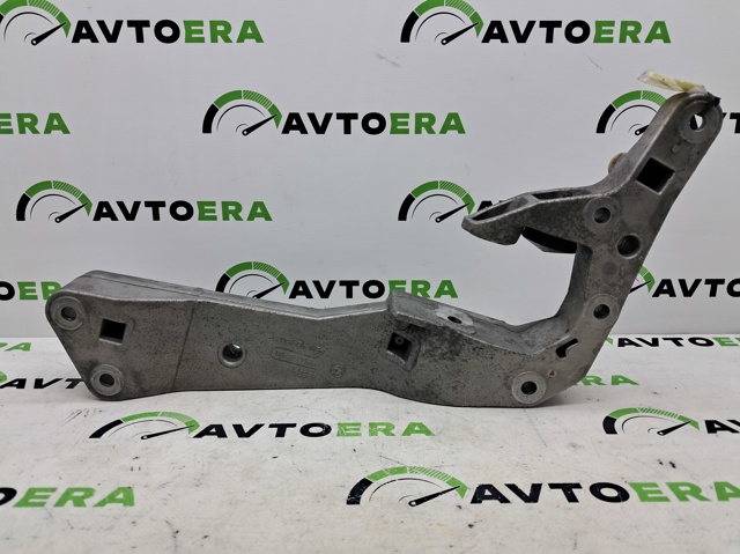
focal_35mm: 27
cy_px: 277
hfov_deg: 65.4
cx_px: 370
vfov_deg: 51.3
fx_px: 577
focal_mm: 4
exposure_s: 1/100
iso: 50
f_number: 1.8
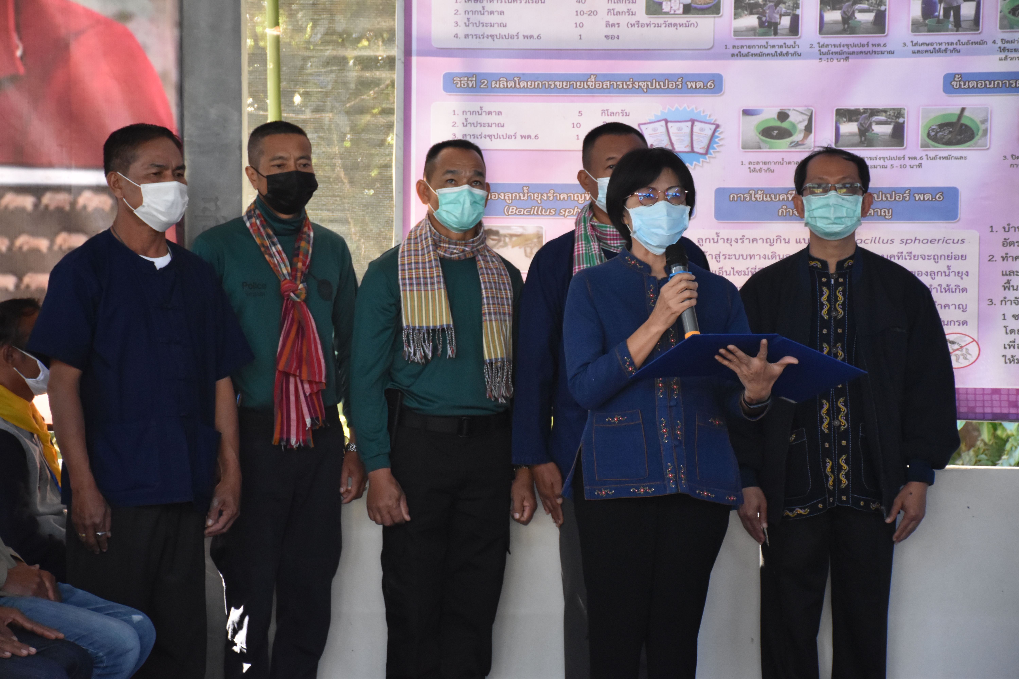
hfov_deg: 18.2
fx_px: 3184
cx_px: 510
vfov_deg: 12.2
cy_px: 340
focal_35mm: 112
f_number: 5.6
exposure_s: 1/160
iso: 2500
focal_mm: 75
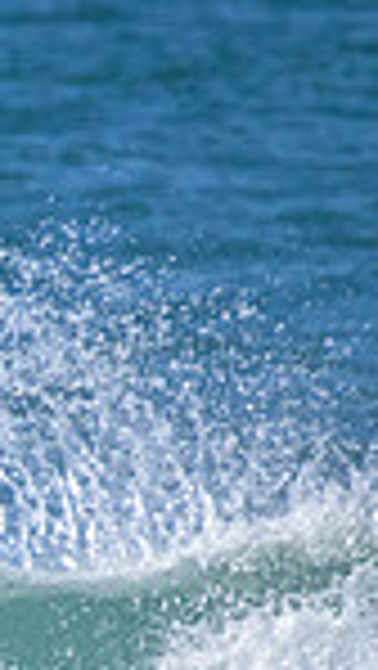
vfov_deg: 0.7
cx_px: -824
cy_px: 762
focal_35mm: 3270
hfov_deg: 0.4
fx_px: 58169
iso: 1400
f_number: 11
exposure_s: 1/2000
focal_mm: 800
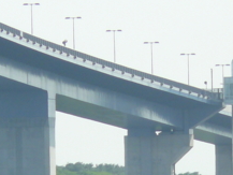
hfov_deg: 1.4
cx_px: 158
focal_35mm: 1433
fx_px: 9651
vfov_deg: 1.0
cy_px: 162
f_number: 5.6
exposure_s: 1/500
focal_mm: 72
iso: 100
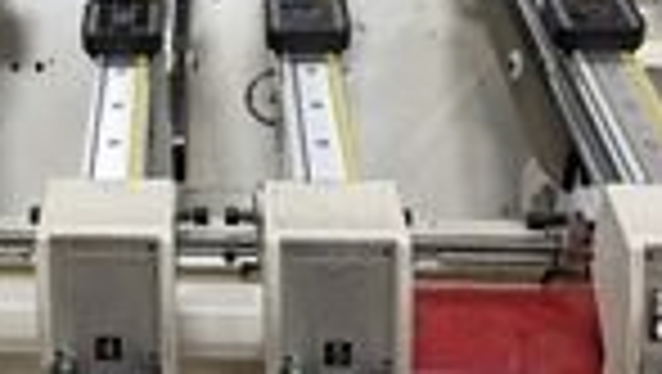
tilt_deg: -30.8
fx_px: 1247
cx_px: 77
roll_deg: +3.7
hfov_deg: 28.7
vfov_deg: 16.9
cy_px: 77
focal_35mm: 71
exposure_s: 1/60
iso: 200
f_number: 1.78
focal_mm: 6.76
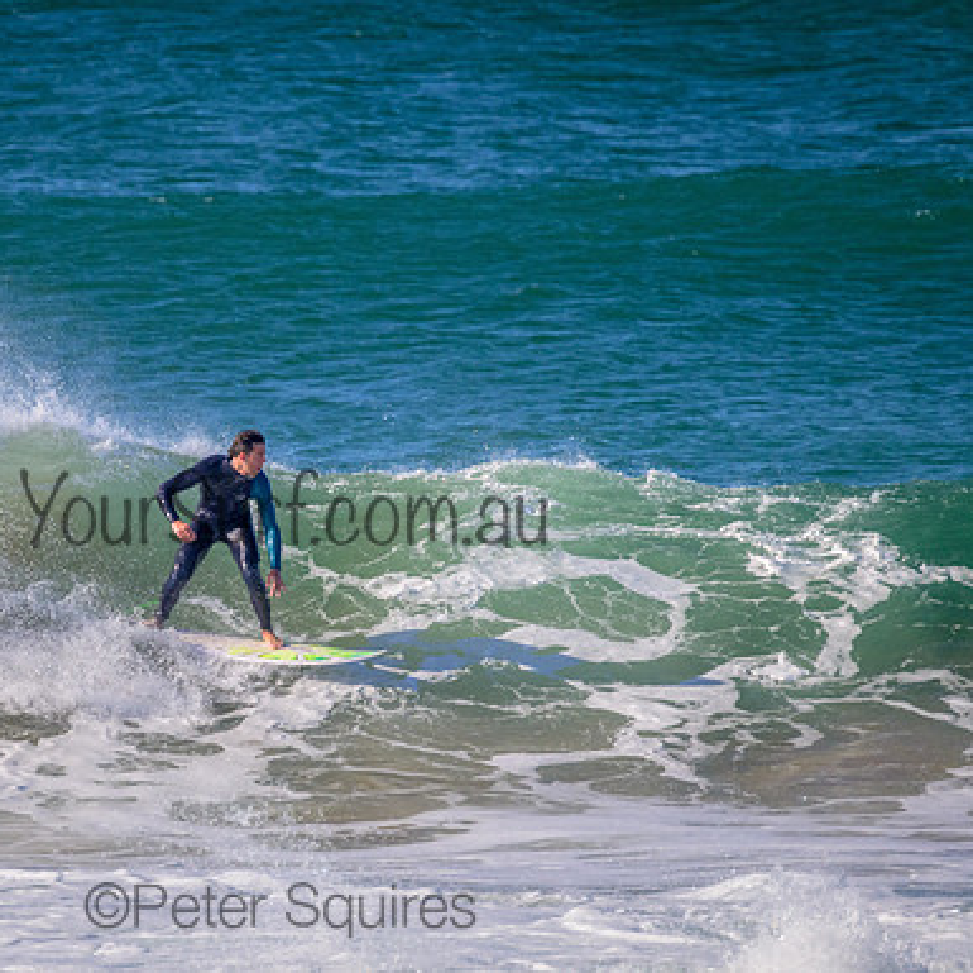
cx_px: 281
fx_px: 32596
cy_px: 486
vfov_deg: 1.7
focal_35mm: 1025
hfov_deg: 1.7
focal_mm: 800
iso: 1800
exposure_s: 1/2000
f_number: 11
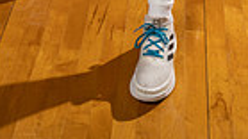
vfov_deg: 9.2
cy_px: -216
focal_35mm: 115
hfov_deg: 18.6
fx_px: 756
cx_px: 150
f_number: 4.5
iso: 250
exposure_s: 1/250
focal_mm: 34
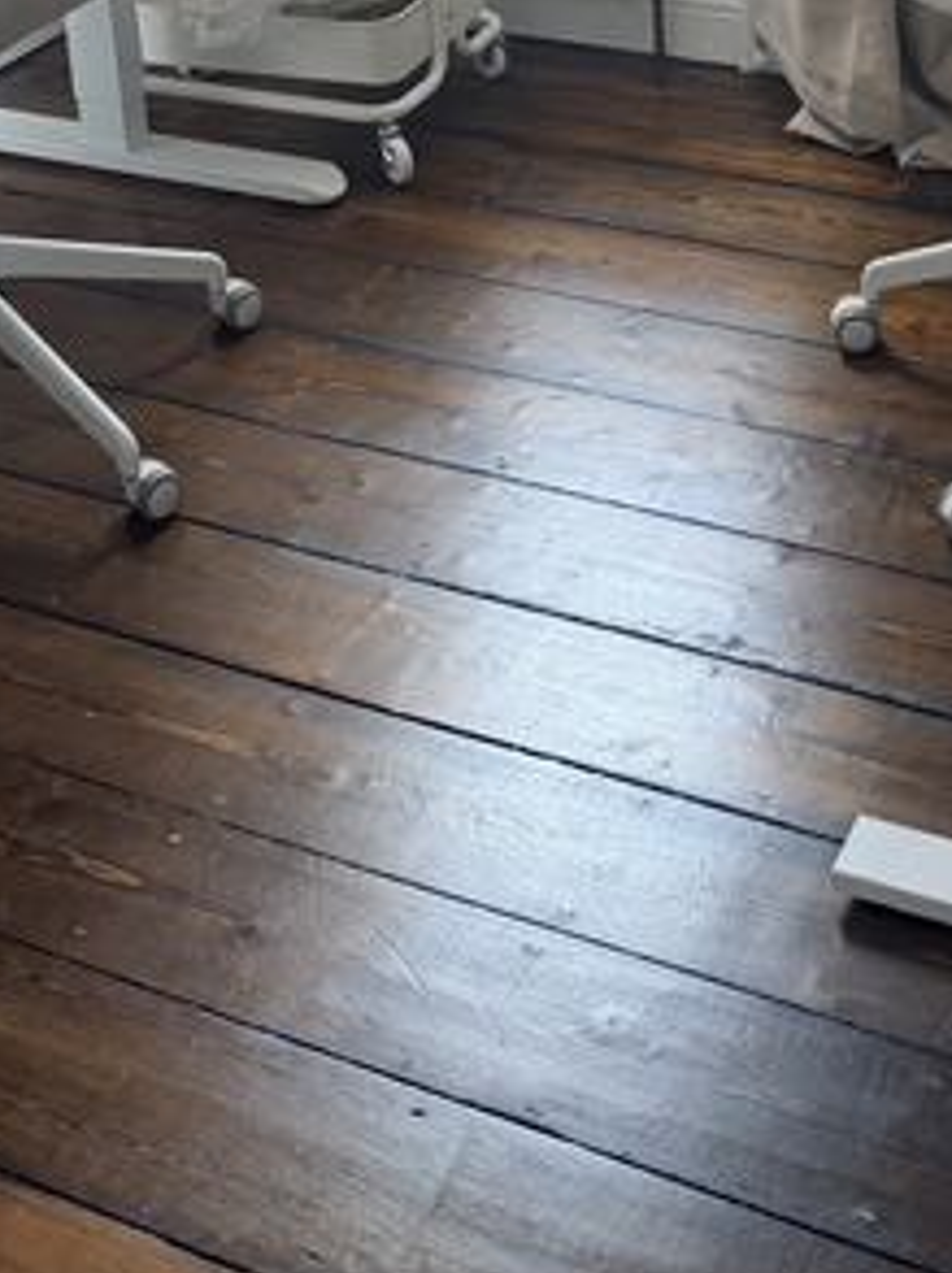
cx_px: 643
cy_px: -291
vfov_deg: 26.9
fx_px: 2315
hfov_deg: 23.1
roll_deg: +2.2
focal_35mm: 63
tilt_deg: -15.2
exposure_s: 1/124
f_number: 1.78
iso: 50
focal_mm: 6.76
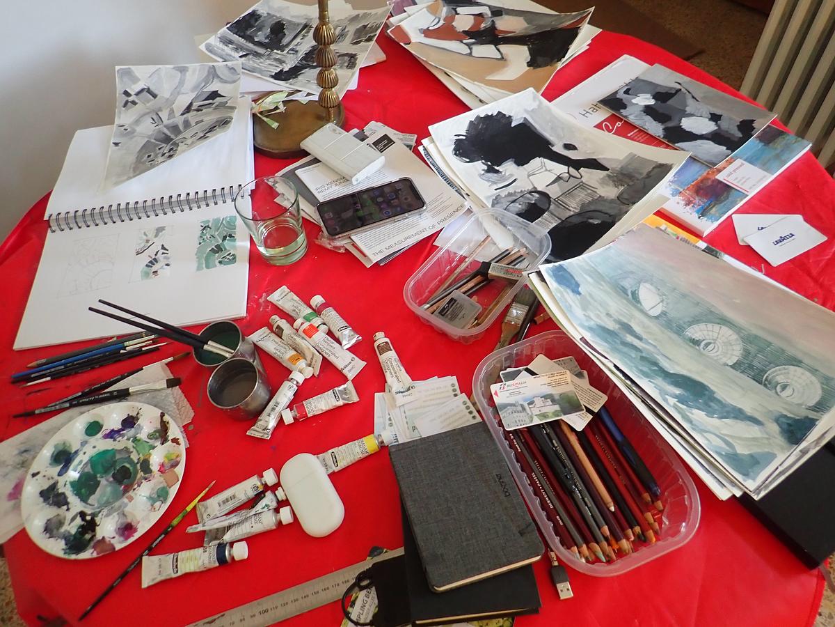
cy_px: 314
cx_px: 418
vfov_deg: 54.9
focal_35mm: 25
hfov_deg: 69.4
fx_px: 603
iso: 200
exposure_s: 1/40
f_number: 2
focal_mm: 4.5
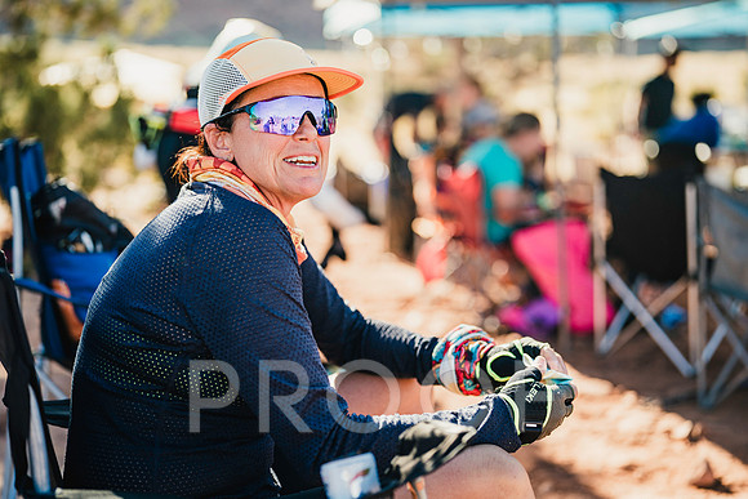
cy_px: 250
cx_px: 374
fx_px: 1039
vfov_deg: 27.0
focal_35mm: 50
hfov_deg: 39.6
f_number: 1.8
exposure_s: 1/1600
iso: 160
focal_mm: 50
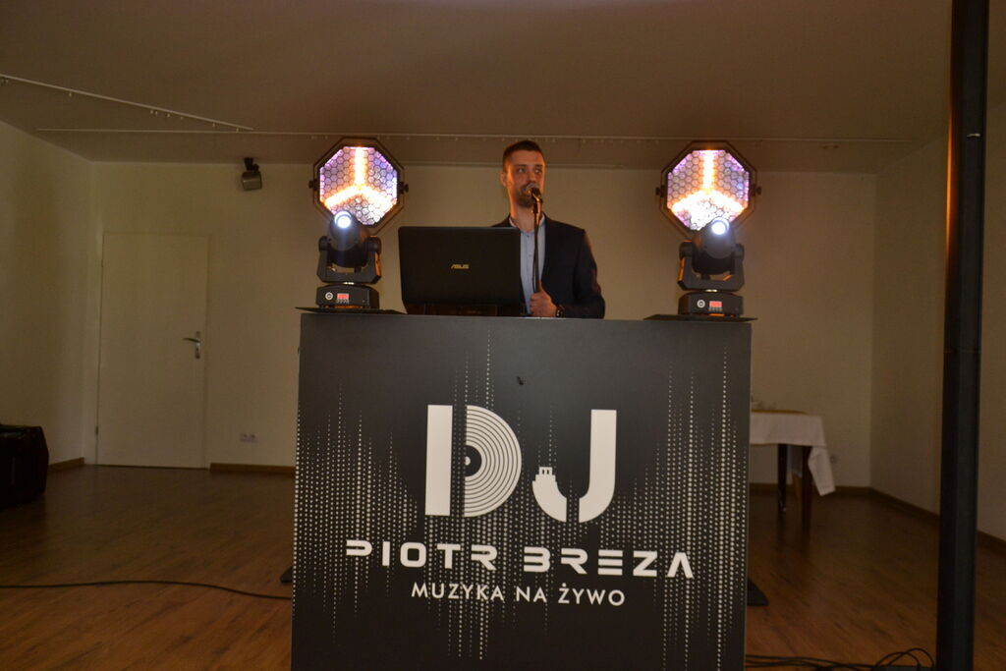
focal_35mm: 27
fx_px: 755
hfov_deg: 67.4
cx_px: 503
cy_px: 336
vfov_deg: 47.9
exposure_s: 1/60
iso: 720
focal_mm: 18
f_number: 3.5
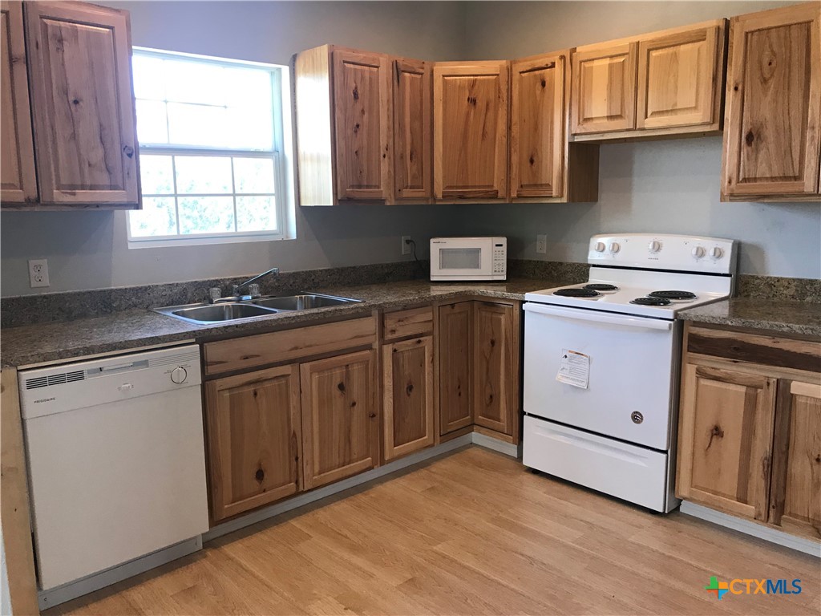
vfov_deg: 49.7
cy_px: 308
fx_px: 664
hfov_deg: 63.4
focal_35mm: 28
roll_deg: +1.0
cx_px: 410
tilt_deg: -8.3
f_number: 1.8
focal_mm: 3.99
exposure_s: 1/30
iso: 25
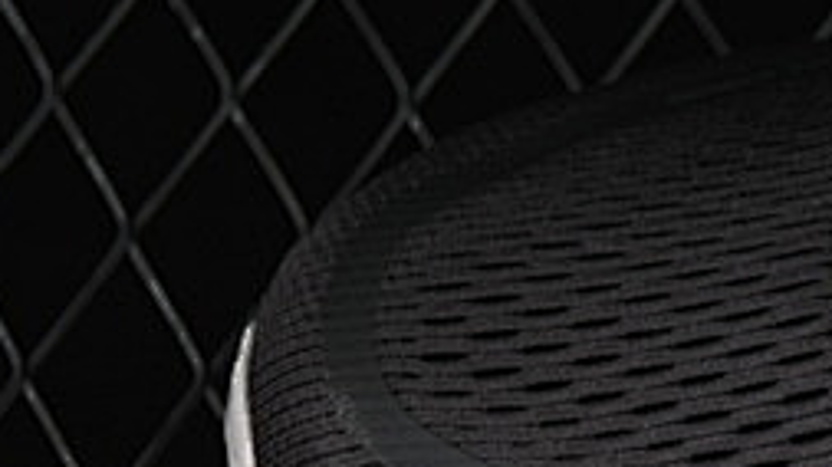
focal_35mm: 336
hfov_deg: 6.3
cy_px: 832
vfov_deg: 3.6
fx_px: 7409
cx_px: 1578
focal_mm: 50
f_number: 6.3
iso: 160
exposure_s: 1/60
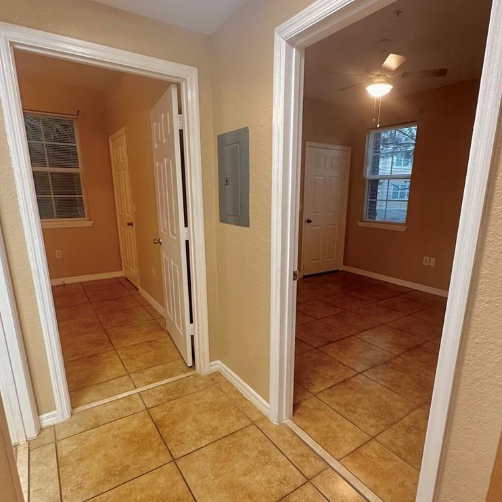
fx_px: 328
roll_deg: -0.7
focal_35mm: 20
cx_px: 269
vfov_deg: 74.6
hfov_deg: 74.7
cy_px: 275
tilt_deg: -15.3
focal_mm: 2.22
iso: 250
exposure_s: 1/60
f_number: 2.2
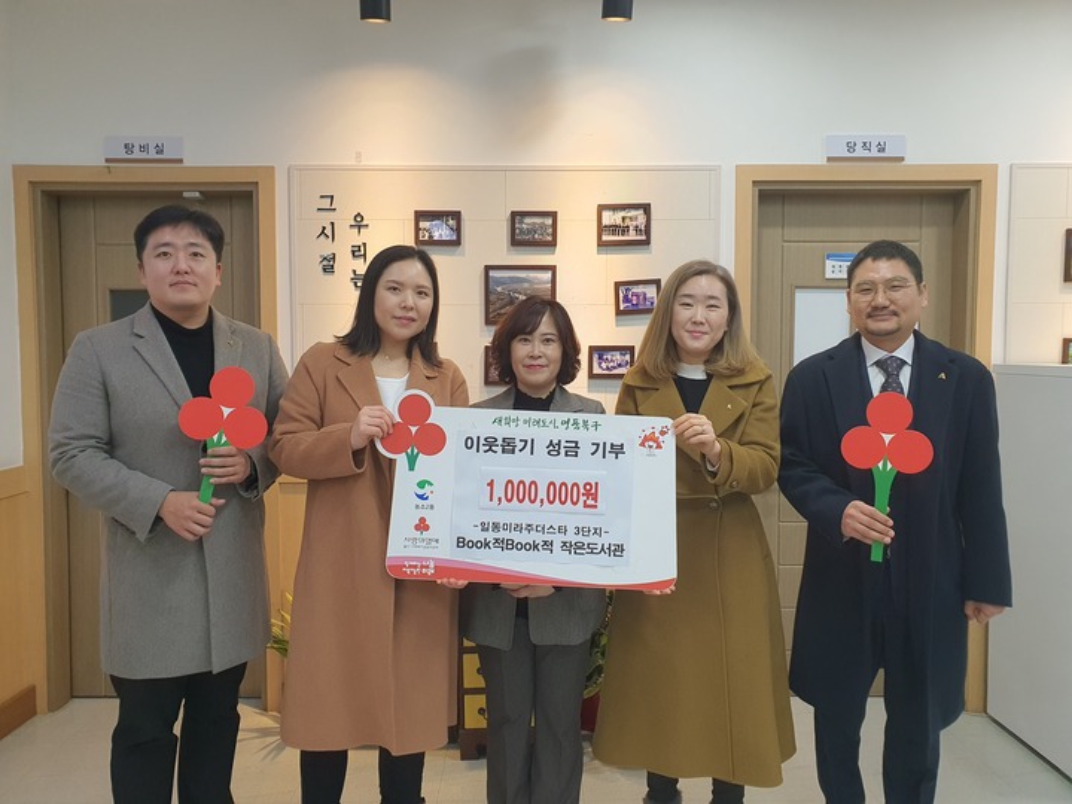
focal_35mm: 26
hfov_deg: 67.3
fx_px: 805
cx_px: 536
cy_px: 402
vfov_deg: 53.1
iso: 200
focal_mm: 4.3
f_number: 2.4
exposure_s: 1/120
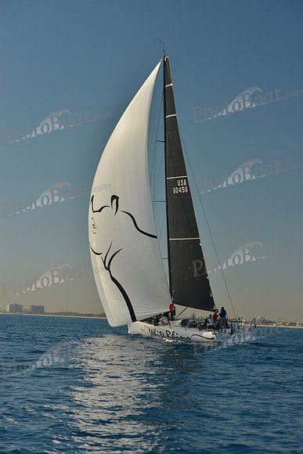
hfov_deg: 15.2
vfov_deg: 22.6
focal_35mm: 90
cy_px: 227
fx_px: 1135
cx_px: 152
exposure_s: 1/800
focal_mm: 90
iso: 200
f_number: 7.1
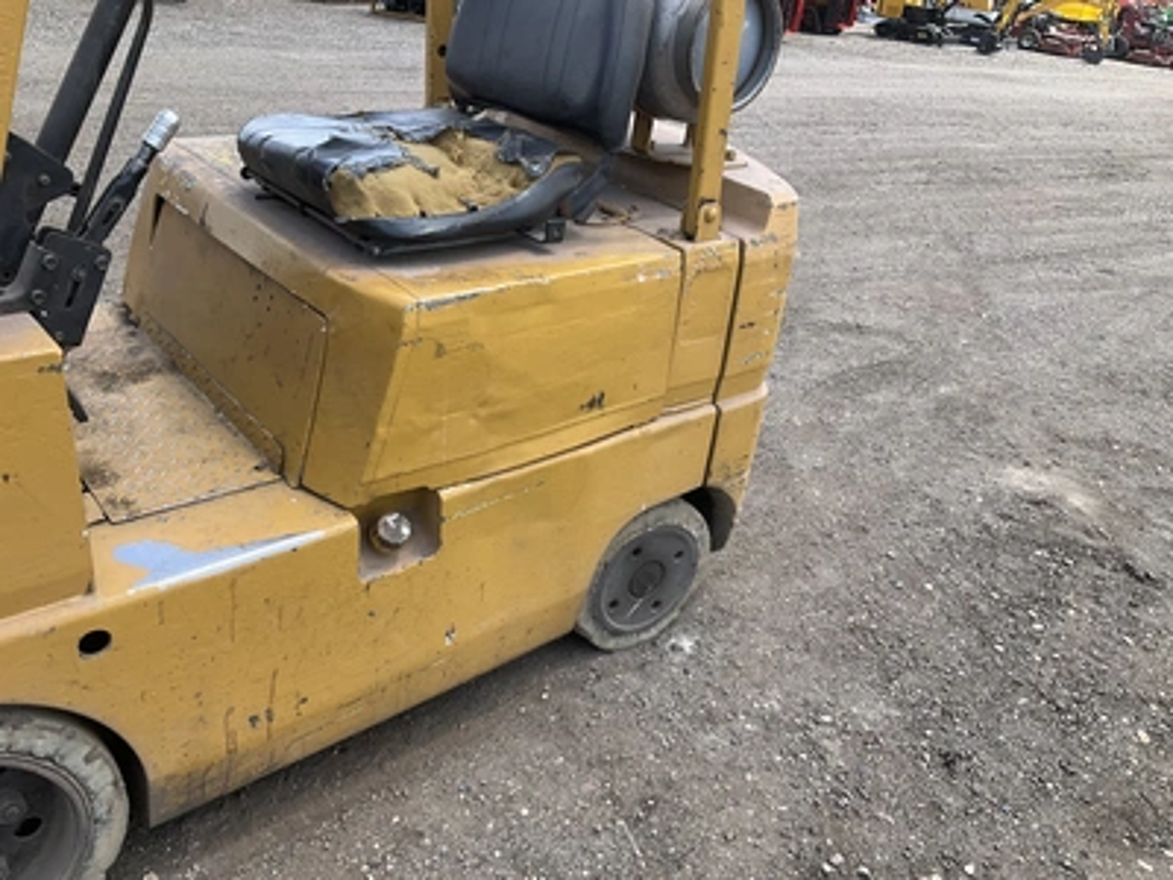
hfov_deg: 61.7
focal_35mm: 29
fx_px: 983
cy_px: 440
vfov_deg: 48.2
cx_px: 586
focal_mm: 3
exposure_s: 1/450
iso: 25
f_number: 1.8
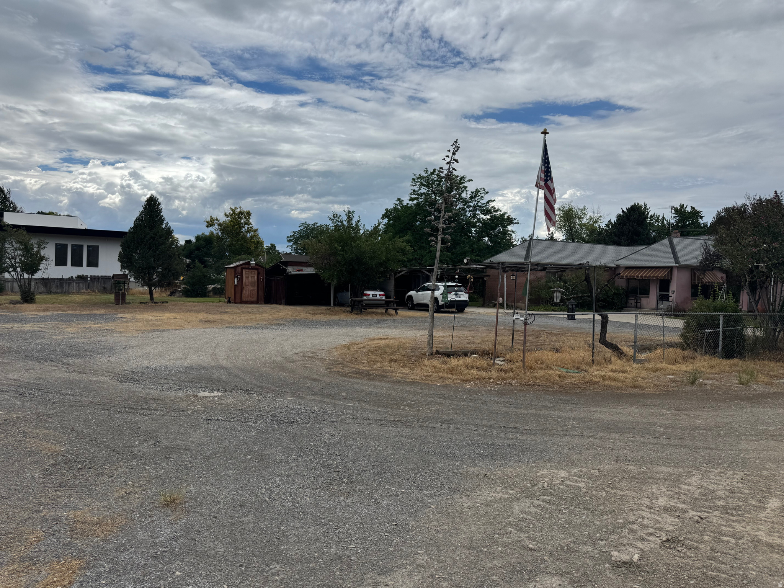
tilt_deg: -1.2
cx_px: 392
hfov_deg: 71.6
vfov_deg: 56.8
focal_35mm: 24
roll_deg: -2.6
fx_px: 544
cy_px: 294
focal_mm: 6.76
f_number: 1.78
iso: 80
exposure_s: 1/7937
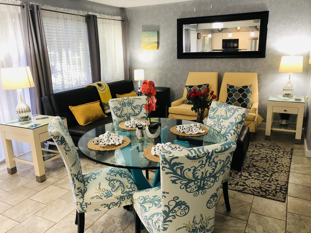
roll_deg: +1.1
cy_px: 116
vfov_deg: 49.7
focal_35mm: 28
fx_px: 252
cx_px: 156
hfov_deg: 63.4
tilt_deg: -14.4
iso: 40
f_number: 1.8
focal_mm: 3.99
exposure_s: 1/15
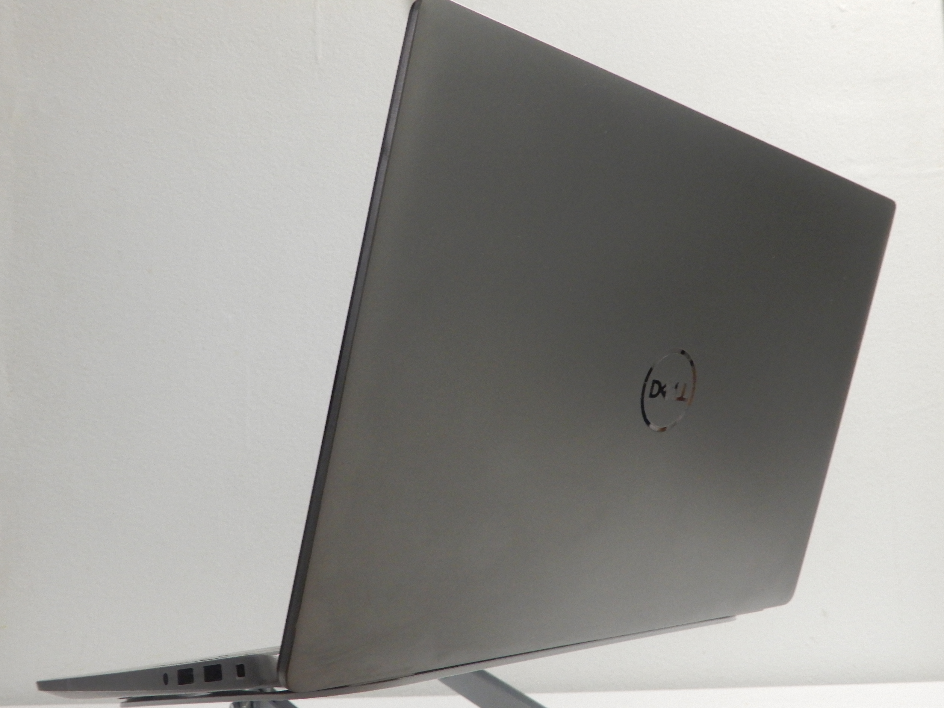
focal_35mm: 36
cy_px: 362
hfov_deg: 51.4
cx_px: 481
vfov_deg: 39.7
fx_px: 982
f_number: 4
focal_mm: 6.2
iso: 400
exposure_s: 1/13
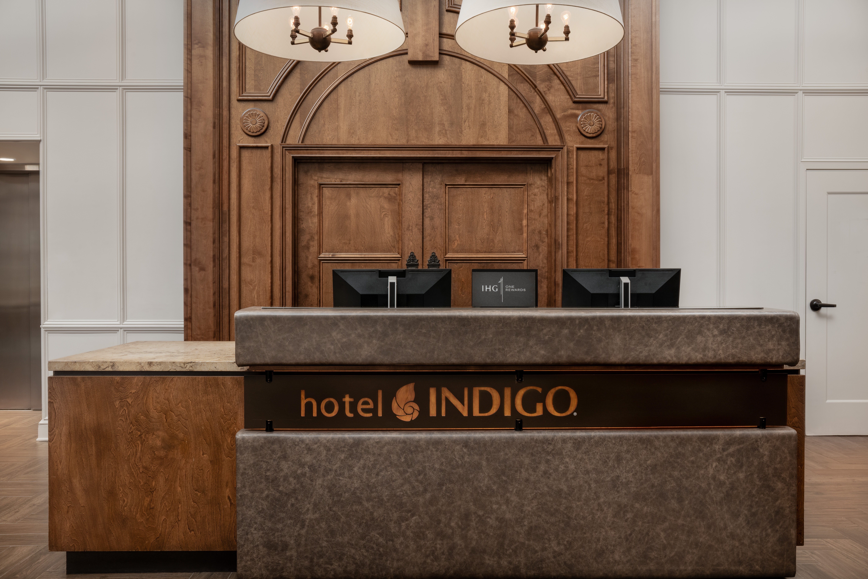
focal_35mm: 30
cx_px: 434
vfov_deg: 43.0
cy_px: 290
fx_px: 735
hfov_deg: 61.1
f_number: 11
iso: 800
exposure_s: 1/10
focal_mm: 30.5
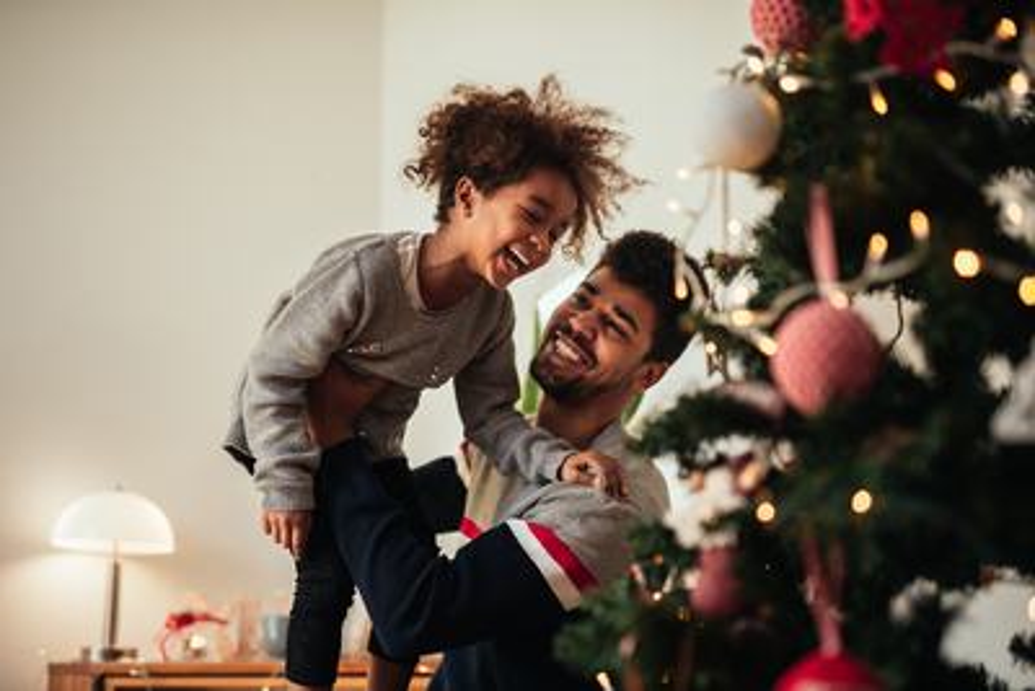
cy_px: 346
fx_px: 1438
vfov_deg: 27.0
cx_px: 518
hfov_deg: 39.6
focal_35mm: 50
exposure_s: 1/400
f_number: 1.8
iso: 400
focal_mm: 50
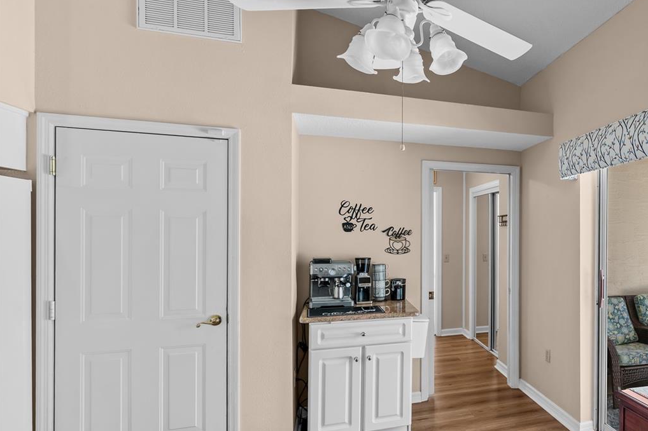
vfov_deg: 57.2
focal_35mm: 22
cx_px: 507
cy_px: 228
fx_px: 396
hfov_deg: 71.6
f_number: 5.6
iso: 400
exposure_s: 1/8
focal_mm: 14
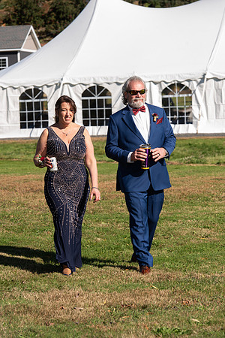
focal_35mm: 130
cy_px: 169
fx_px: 1219
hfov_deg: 10.5
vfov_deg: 15.8
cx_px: 112
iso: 80
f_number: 7.1
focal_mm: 130
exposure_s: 1/200
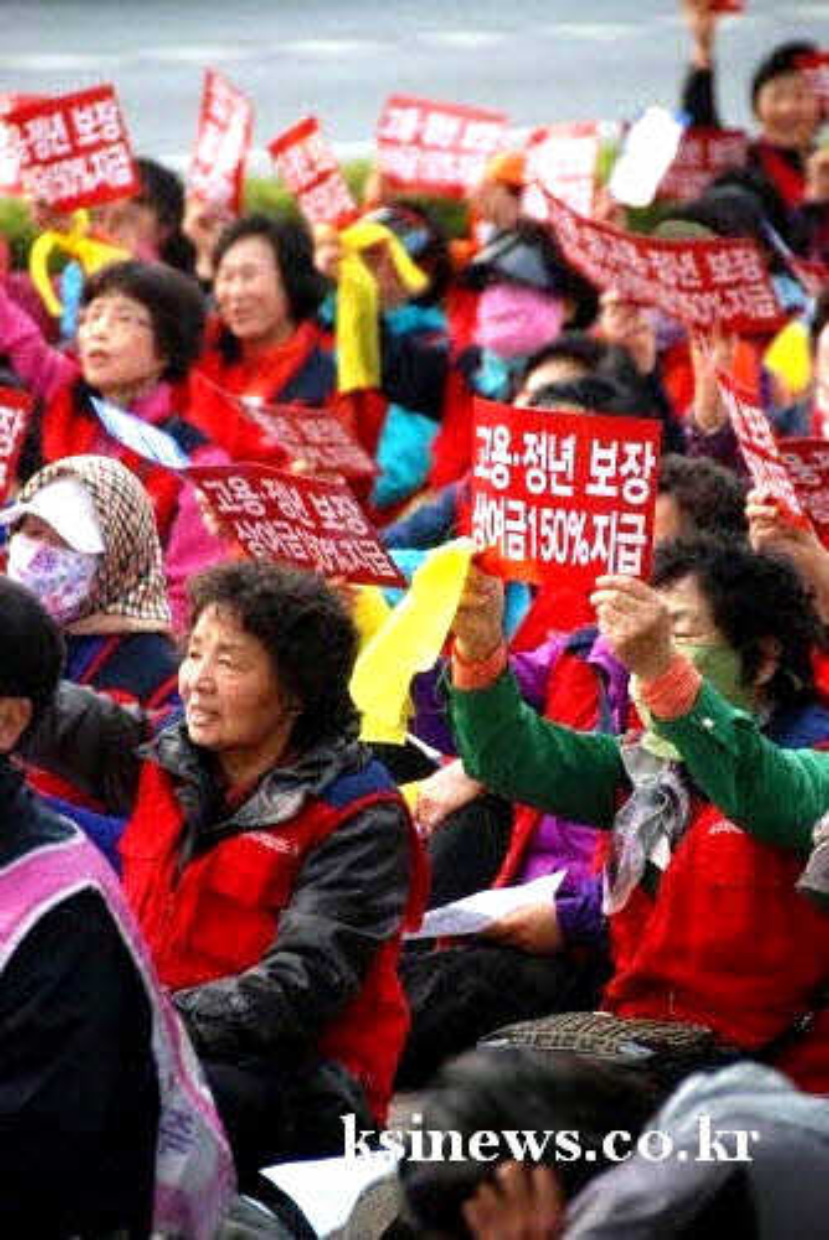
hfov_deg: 5.4
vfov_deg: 8.1
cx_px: 414
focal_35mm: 255
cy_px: 620
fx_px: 8795
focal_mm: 170
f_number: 5.6
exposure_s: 1/1000
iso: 800
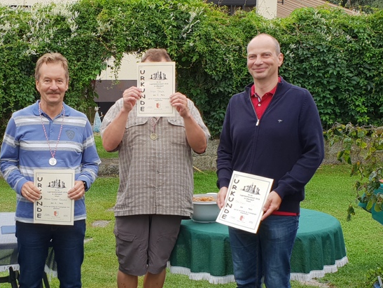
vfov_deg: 37.5
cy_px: 182
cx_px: 118
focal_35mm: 38
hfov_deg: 47.9
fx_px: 421
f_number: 2.4
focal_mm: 4.3
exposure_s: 1/242
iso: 50
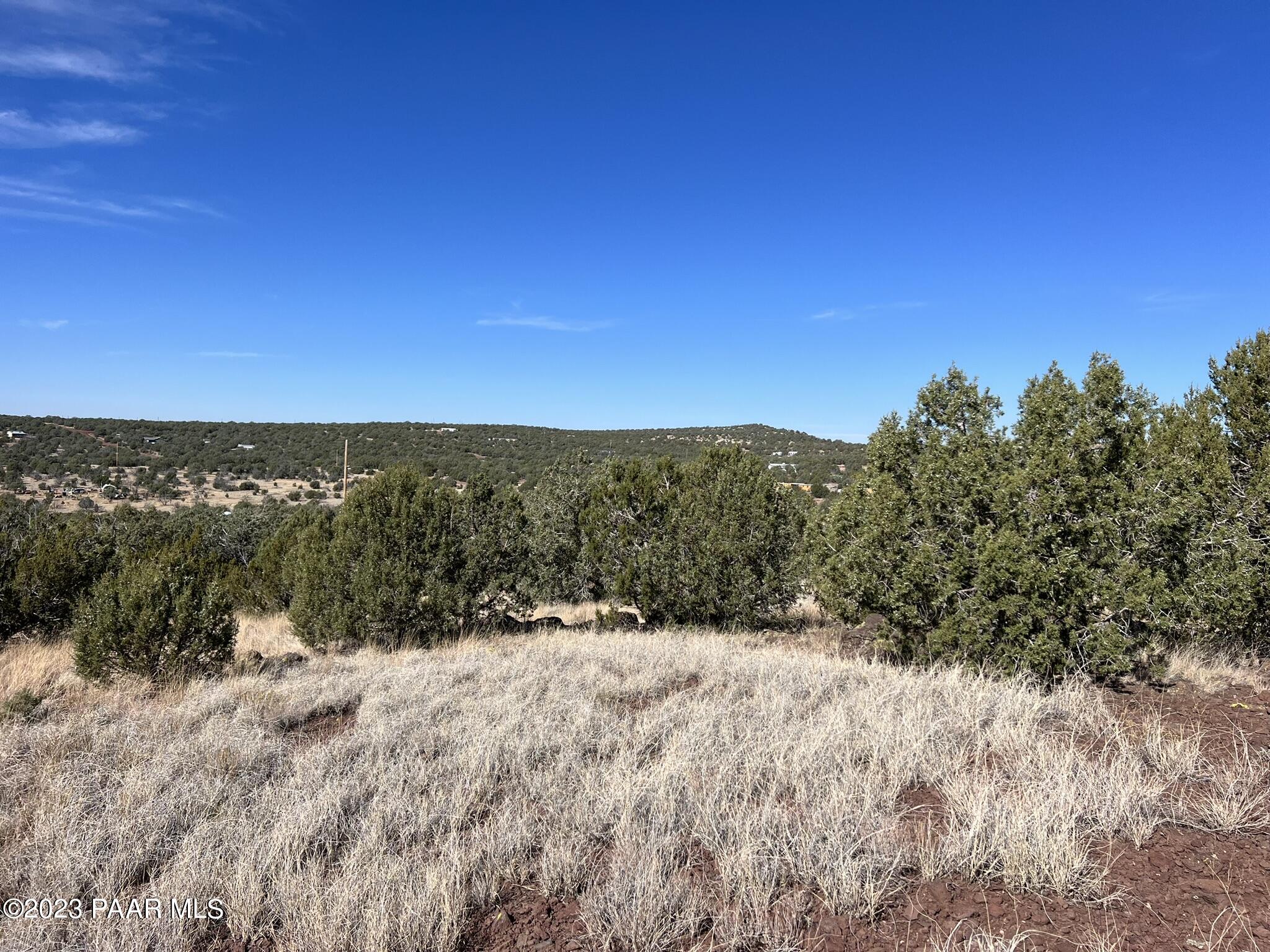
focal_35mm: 26
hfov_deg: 67.3
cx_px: 635
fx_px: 954
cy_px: 476
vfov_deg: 53.1
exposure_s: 1/5587
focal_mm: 5.7
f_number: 1.5
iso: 50
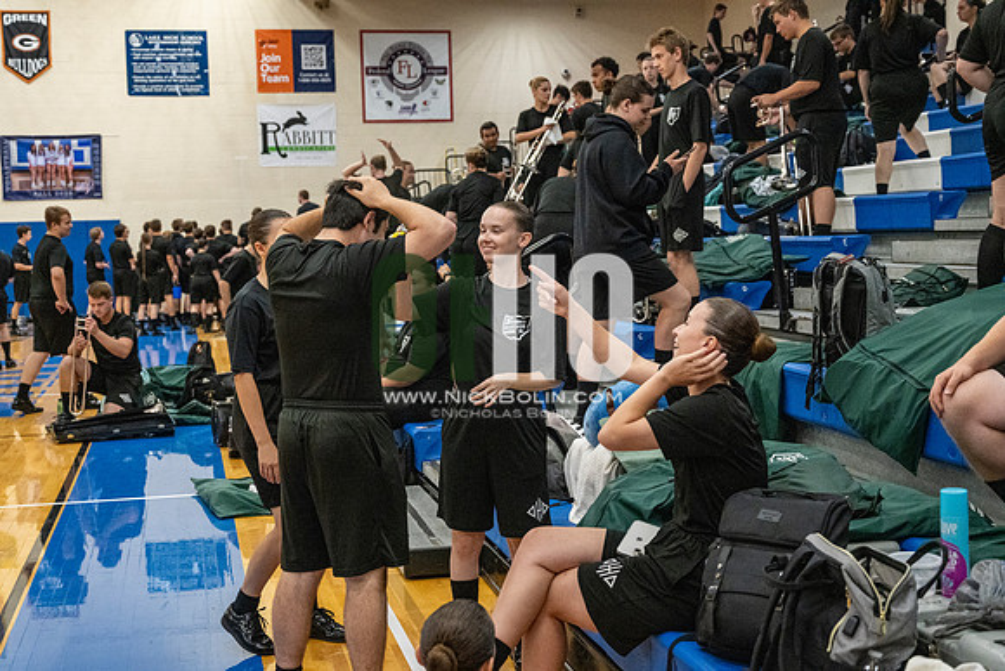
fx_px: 1312
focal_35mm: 47
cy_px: 336
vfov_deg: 28.7
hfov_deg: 41.9
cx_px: 502
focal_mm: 47
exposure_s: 1/800
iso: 8000
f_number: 4
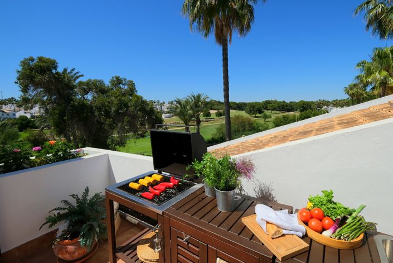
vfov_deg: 77.4
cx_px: 196
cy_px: 132
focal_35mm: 15
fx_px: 164
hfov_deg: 100.4
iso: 320
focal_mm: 10
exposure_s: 1/1300
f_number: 8
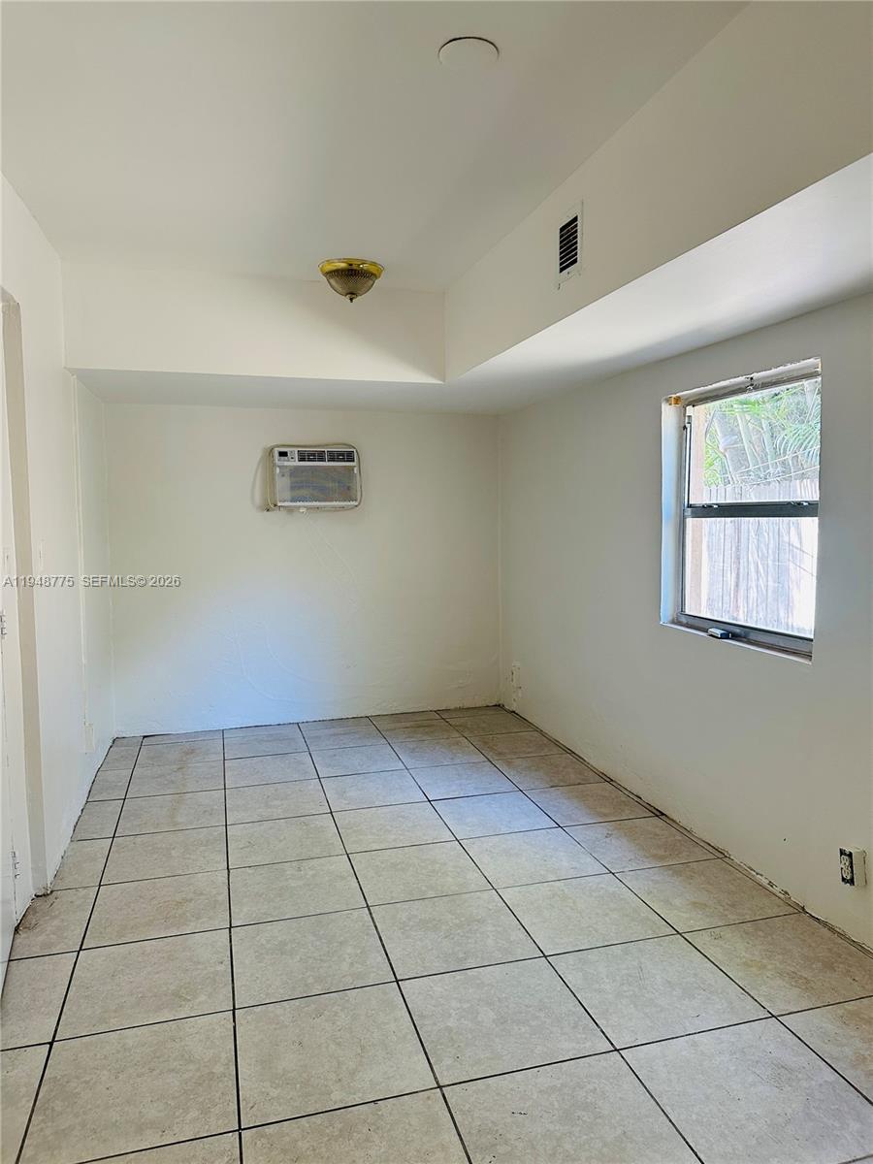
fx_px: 807
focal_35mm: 24
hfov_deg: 56.8
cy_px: 582
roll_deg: -0.7
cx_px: 436
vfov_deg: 71.6
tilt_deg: -4.6
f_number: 1.78
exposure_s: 1/120
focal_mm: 6.86
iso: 200
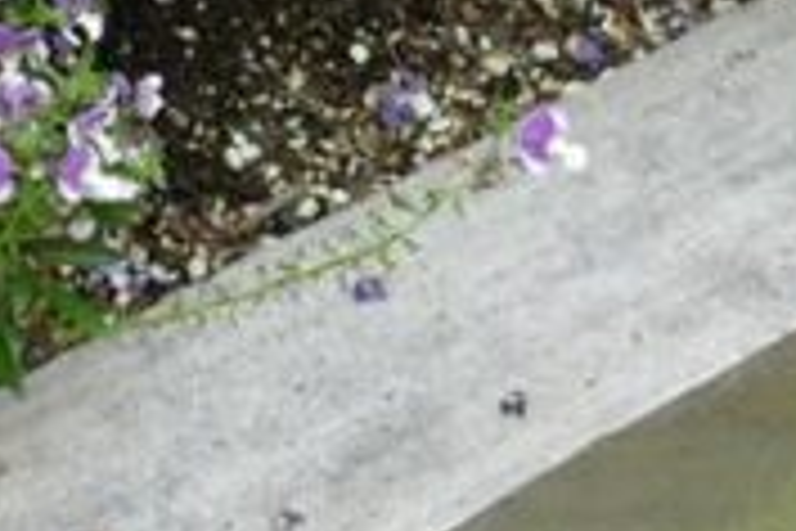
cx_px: -292
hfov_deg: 10.5
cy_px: -742
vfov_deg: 6.8
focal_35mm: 190
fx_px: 4201
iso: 125
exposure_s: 1/320
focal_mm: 14.24
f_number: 3.1
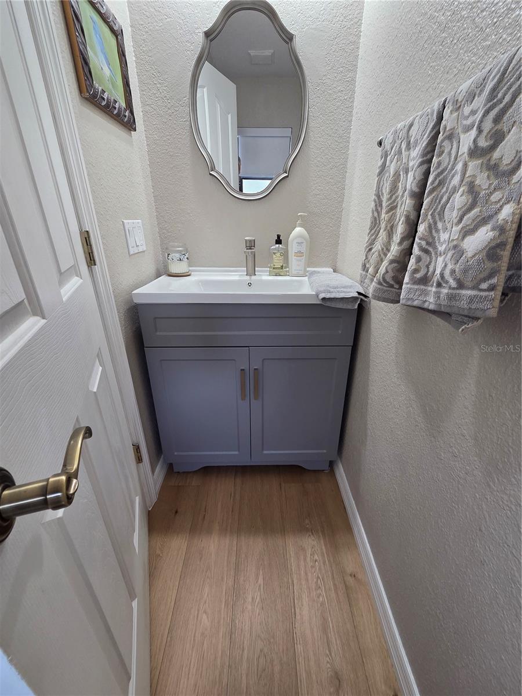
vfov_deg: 106.2
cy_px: 348
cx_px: 261
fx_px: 261
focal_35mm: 13
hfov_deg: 89.9
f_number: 2.2
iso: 200
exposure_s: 1/60
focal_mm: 2.2
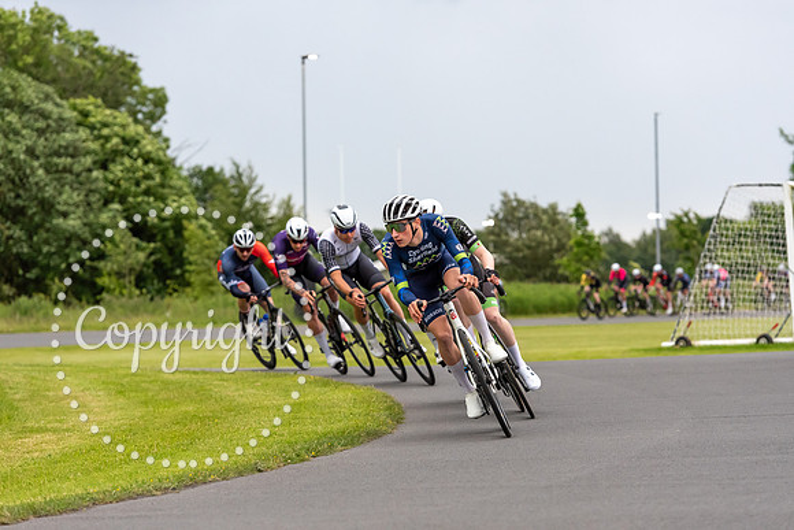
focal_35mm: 155
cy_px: 265
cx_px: 397
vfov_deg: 8.9
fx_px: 3419
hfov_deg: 13.2
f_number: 5
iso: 2800
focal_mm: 155
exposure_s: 1/800
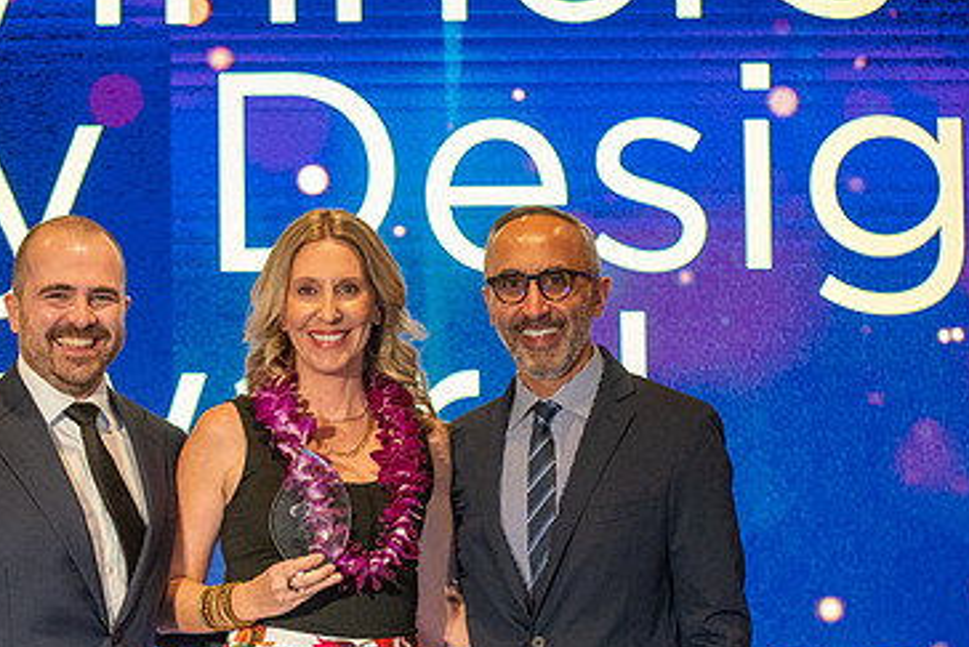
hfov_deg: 10.8
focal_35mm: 191
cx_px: 389
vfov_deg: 7.2
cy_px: 365
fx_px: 5143
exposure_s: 1/400
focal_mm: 120
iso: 3200
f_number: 2.8
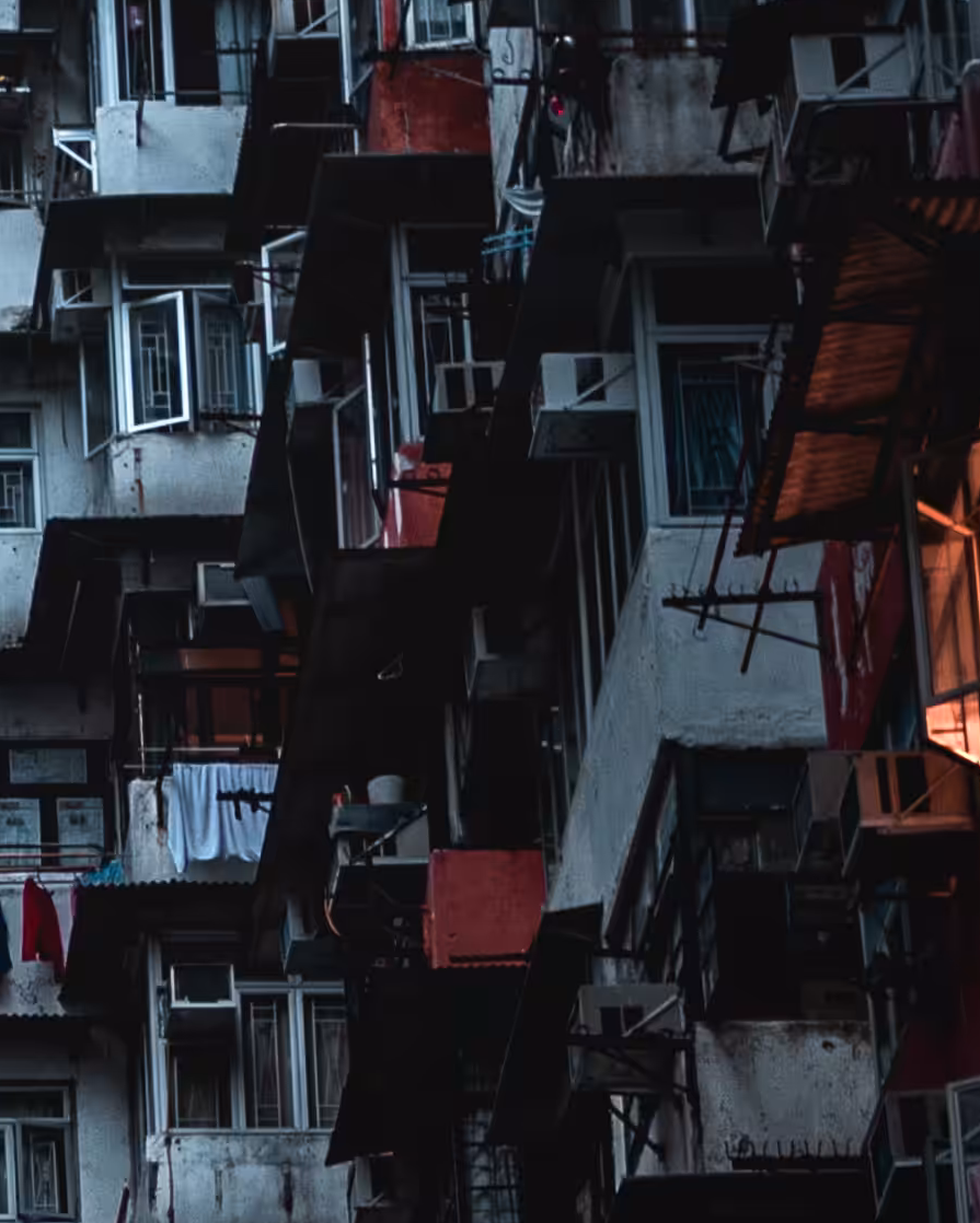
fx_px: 8988
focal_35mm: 248
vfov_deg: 7.6
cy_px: 1943
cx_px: -753
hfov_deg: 6.1
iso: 400
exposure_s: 1/200
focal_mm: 50
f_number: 1.4
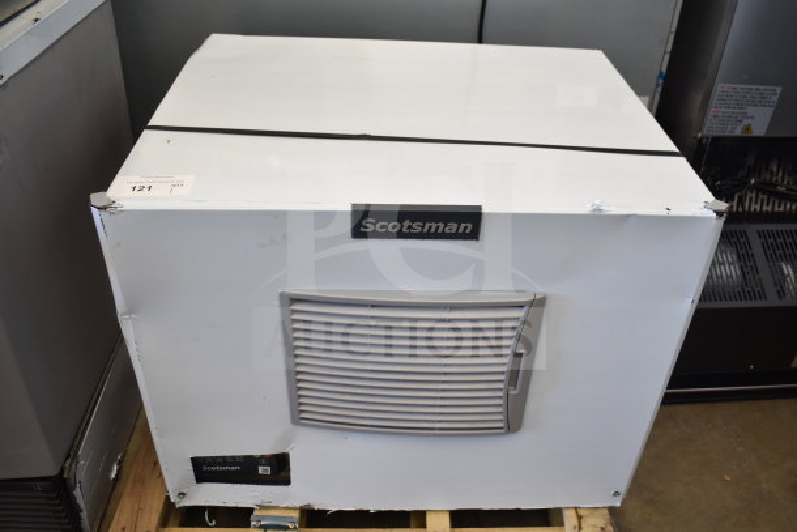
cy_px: 266
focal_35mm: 32
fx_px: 697
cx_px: 398
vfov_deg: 41.7
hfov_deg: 59.5
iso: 250
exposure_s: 1/30
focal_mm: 21
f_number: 3.8
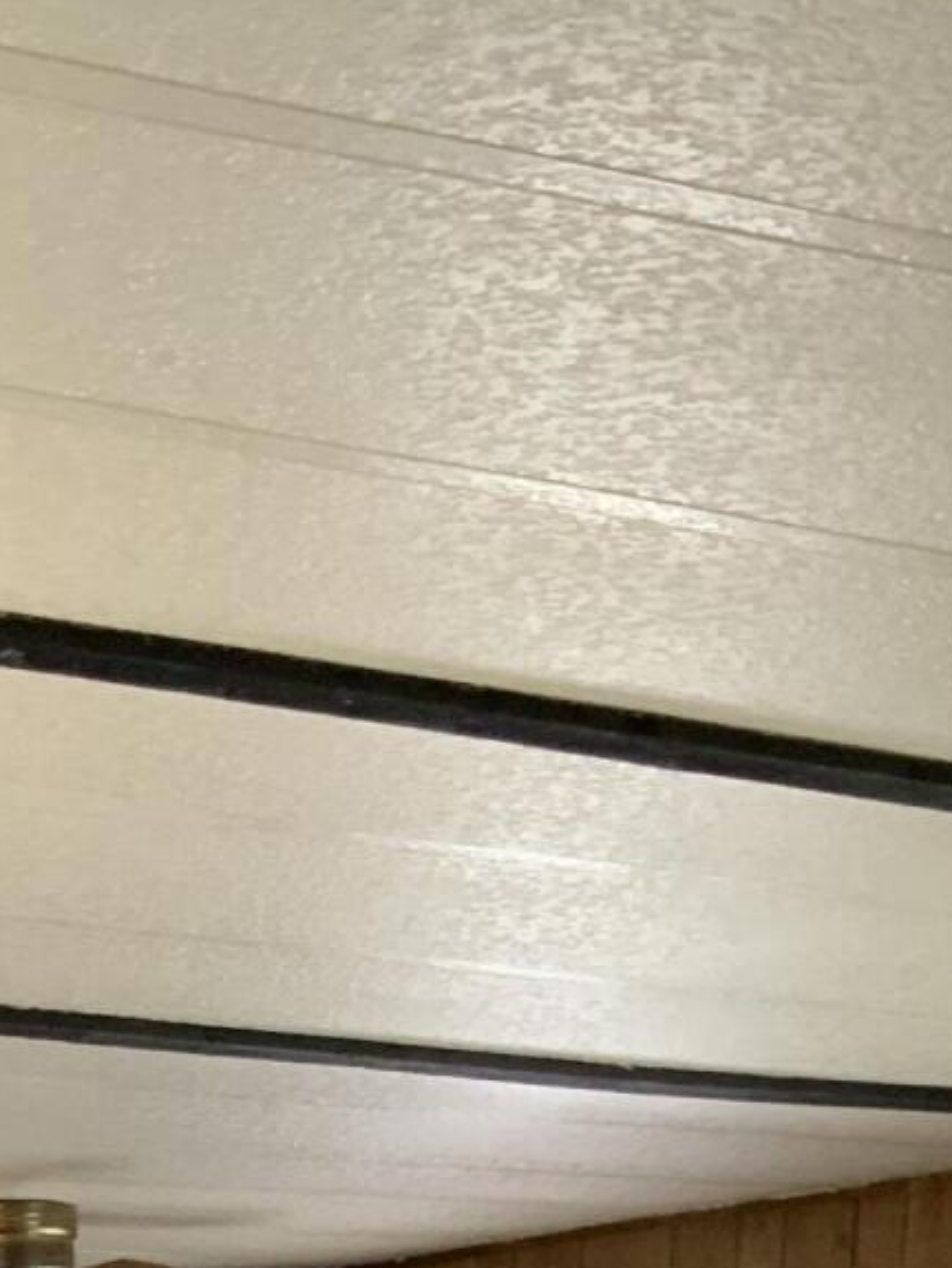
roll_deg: -0.7
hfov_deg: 14.0
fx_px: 3701
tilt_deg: -8.6
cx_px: -329
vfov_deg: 16.6
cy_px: 2185
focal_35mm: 101
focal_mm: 3
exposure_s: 1/60
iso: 160
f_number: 1.8
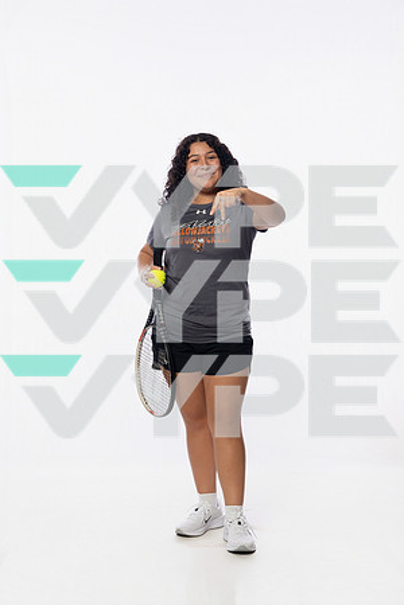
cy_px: 302
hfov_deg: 25.5
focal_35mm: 53
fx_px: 892
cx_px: 202
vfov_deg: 37.5
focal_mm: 53
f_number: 5.6
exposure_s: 1/250
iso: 640
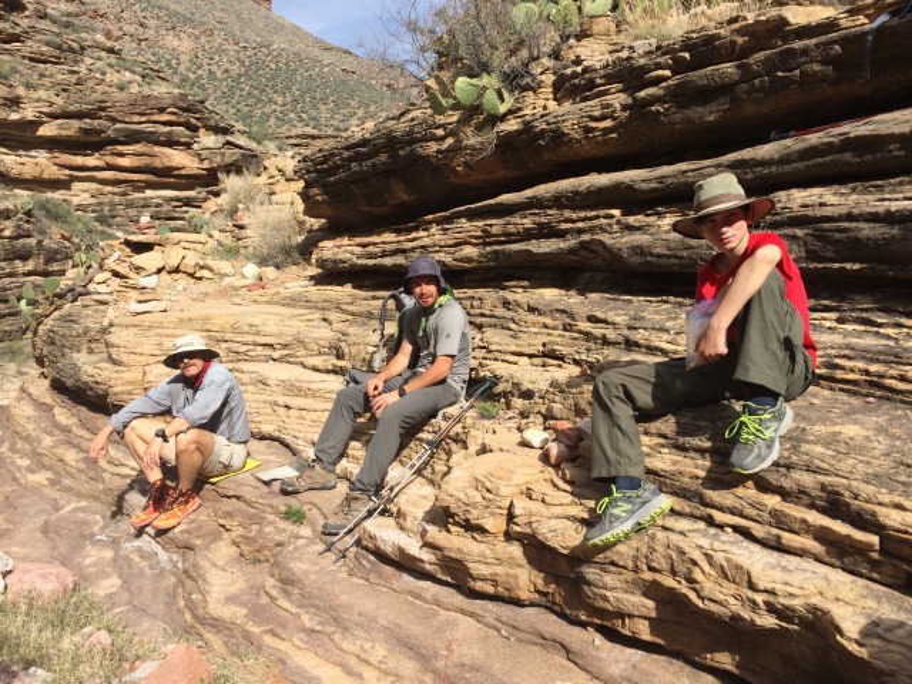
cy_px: 342
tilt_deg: -7.9
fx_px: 764
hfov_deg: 61.7
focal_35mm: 29
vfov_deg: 48.2
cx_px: 456
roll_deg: +1.8
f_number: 2.2
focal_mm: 4.15
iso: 32
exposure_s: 1/1953
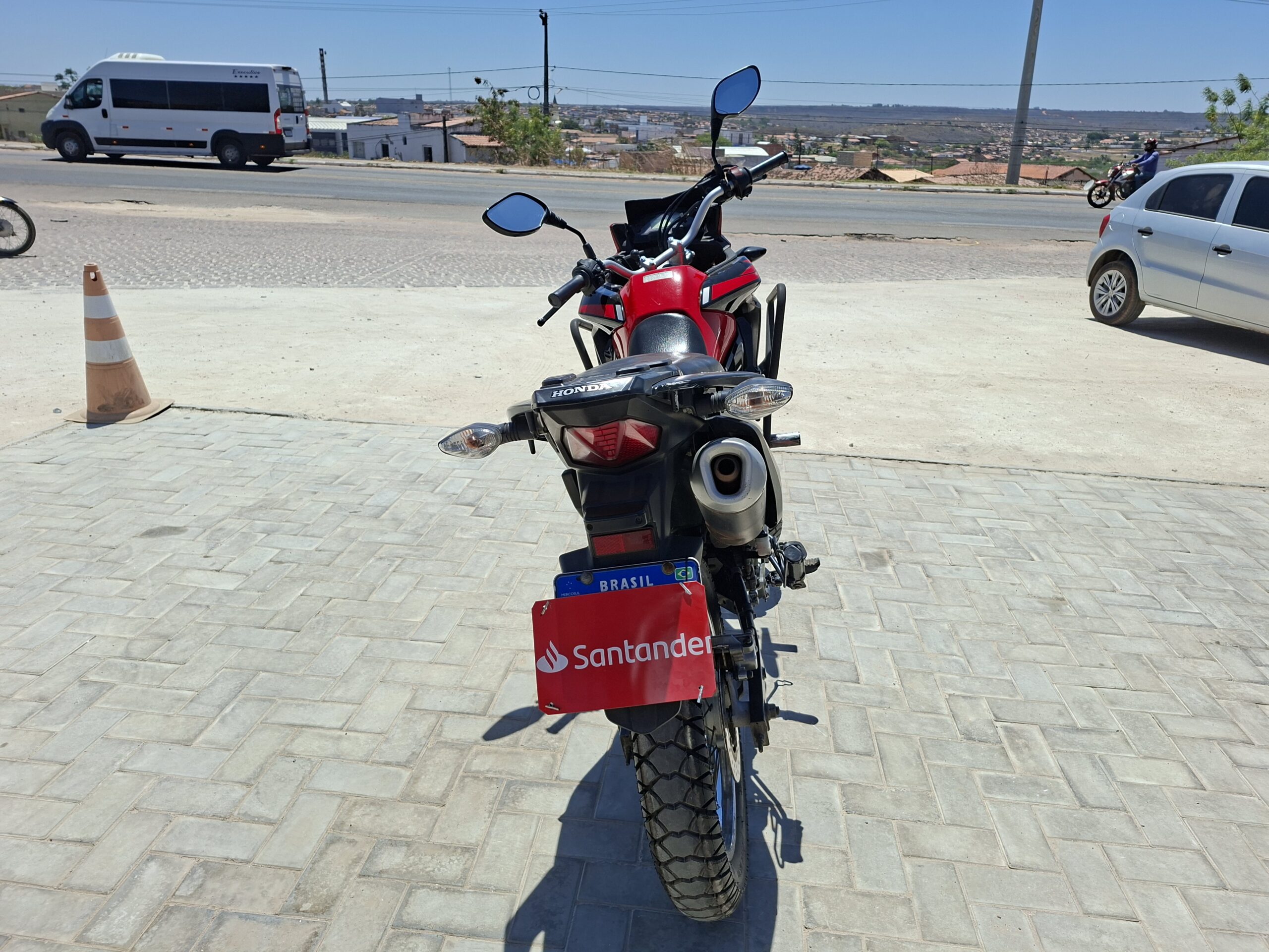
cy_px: 476
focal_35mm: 23
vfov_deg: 58.9
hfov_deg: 73.9
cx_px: 634
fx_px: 843
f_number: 1.8
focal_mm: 5.54
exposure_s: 1/3195
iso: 50
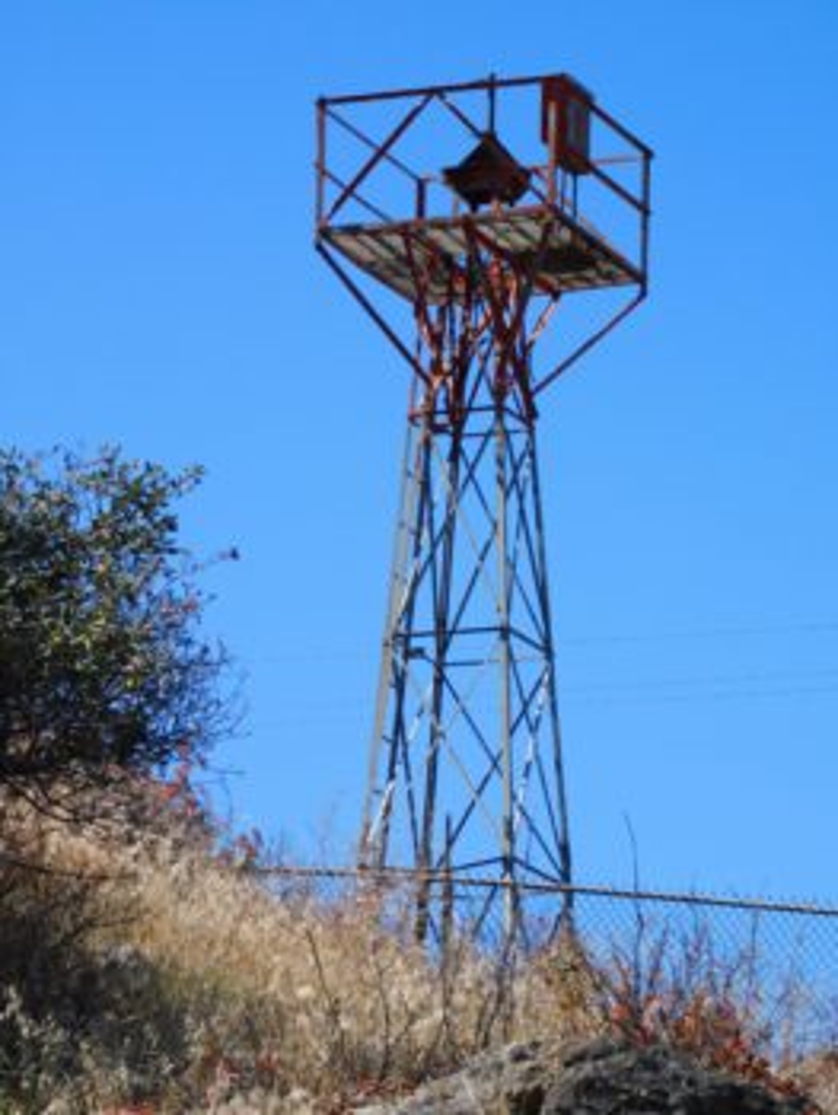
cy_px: 558
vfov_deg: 11.6
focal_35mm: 170
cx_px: 419
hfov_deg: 8.7
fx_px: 5481
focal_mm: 30.1
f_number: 5.3
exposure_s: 1/640
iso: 125
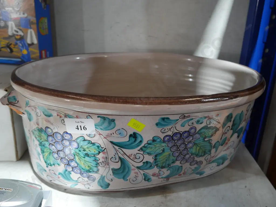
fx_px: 271
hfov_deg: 53.9
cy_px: 104
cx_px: 138
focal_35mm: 34
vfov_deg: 41.8
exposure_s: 1/60
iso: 1600
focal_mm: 17
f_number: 4
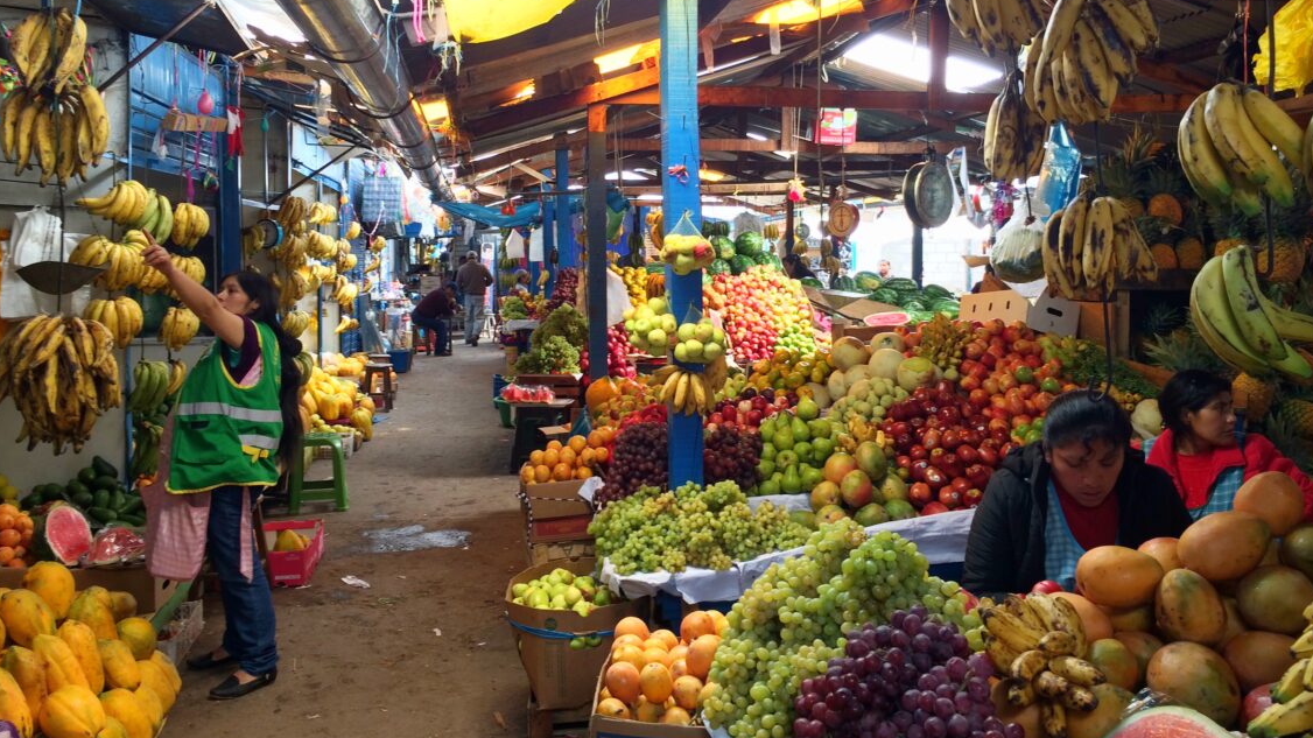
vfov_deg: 36.4
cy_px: 276
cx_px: 660
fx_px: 1114
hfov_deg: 61.0
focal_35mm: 32
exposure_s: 1/60
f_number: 2.2
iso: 32
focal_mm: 4.15
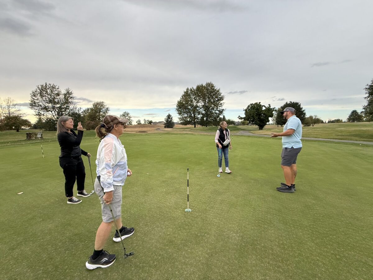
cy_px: 140
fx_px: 151
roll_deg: +1.2
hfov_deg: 102.1
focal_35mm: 14
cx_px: 186
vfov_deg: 85.7
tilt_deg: -4.4
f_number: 2.2
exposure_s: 1/419
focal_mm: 2.22
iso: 50
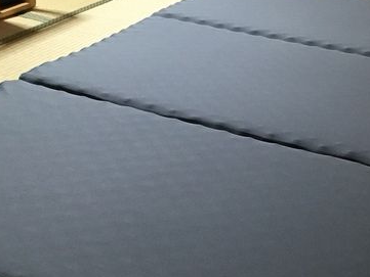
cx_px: 211
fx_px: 748
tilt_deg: -26.2
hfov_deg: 27.7
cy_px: 151
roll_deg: -4.6
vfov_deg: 21.0
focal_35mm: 70
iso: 200
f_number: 2.4
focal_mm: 3.3
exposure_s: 1/33
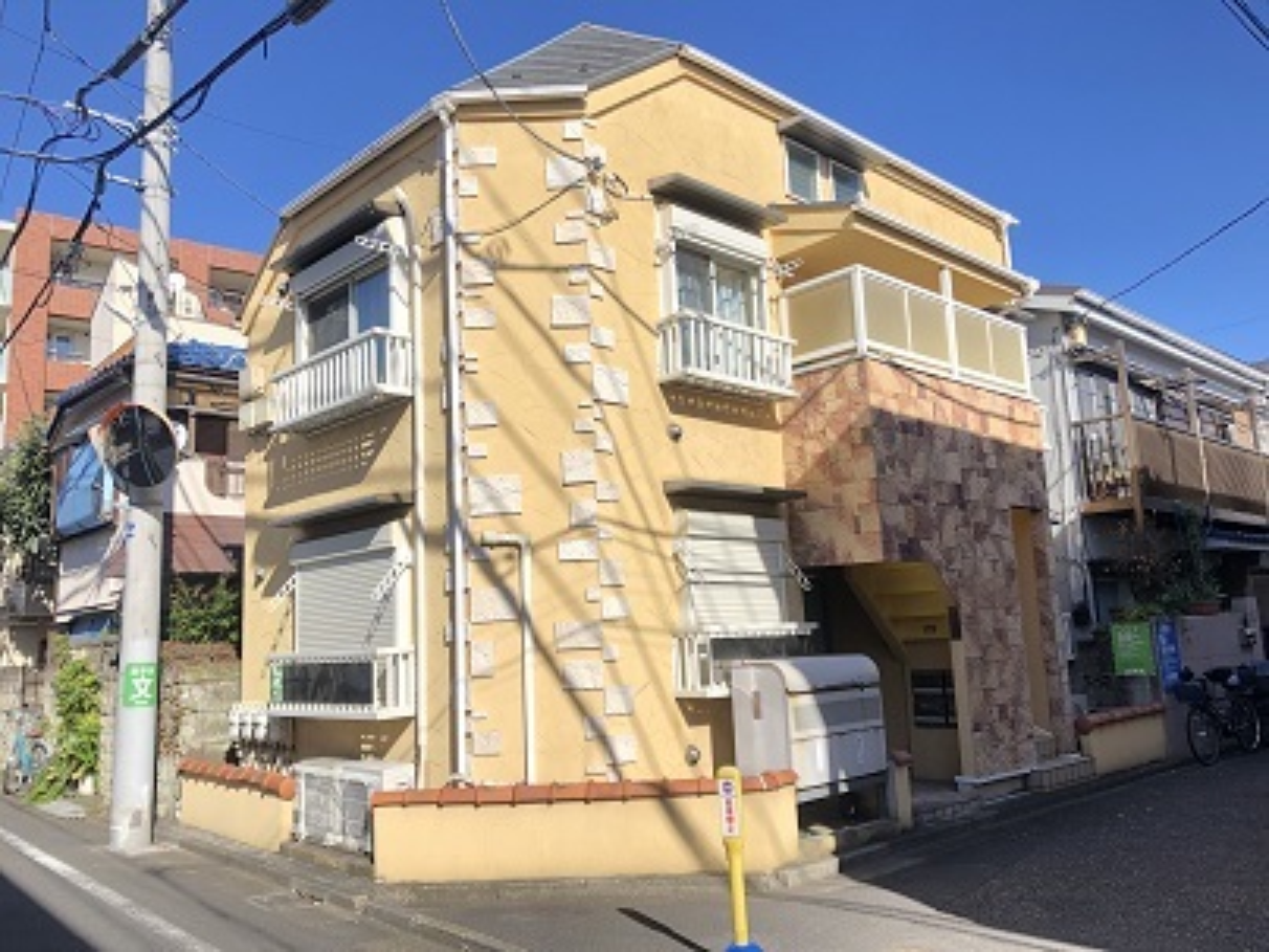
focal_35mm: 28
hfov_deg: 63.4
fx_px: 1026
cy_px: 476
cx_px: 634
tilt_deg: +10.1
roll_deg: +2.6
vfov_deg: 49.7
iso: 20
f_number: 1.8
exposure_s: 1/657
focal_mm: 3.99
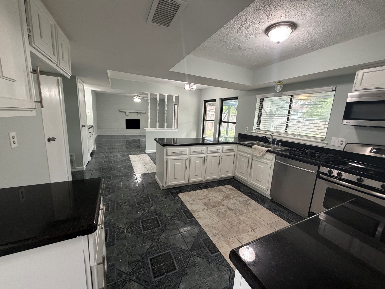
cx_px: 192
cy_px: 144
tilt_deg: -11.8
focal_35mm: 14
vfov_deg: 85.7
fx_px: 156
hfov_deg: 102.1
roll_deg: -3.2
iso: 320
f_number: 2.2
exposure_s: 1/60
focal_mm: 2.22
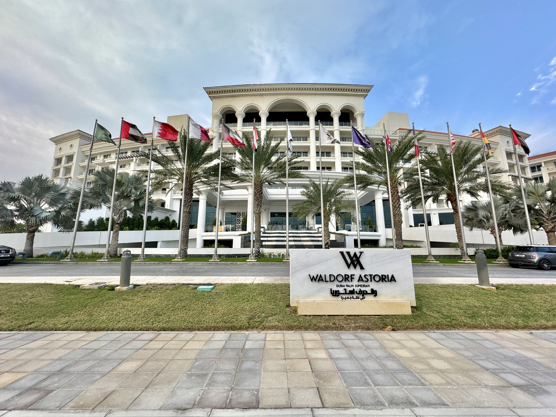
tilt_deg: +10.6
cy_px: 208
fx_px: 225
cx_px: 278
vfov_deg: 85.7
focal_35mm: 14
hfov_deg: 102.1
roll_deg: -0.2
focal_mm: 2.22
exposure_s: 1/175
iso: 40
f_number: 2.2
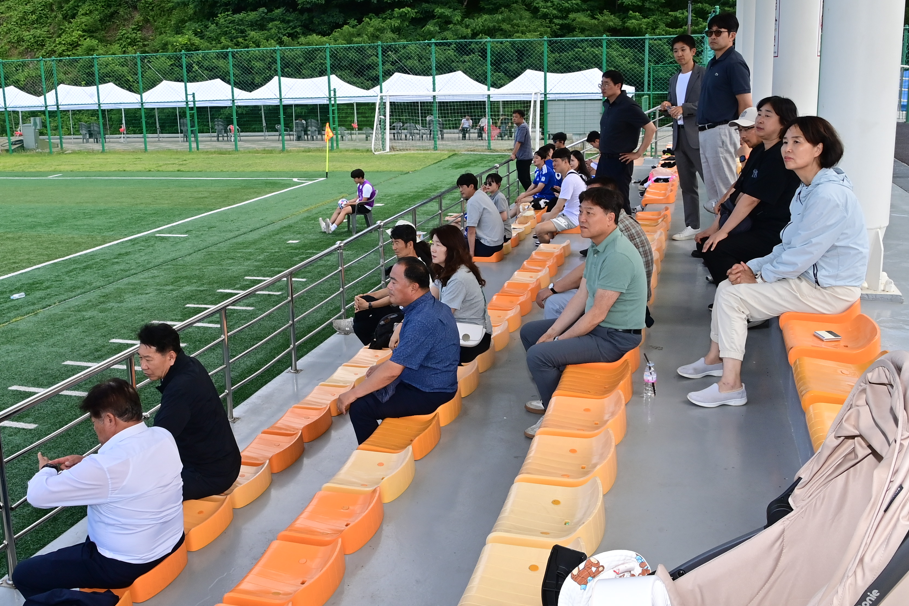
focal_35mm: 36
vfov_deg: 36.8
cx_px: 419
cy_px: 278
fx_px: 909
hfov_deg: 53.1
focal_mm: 22
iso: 500
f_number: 16
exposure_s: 1/125
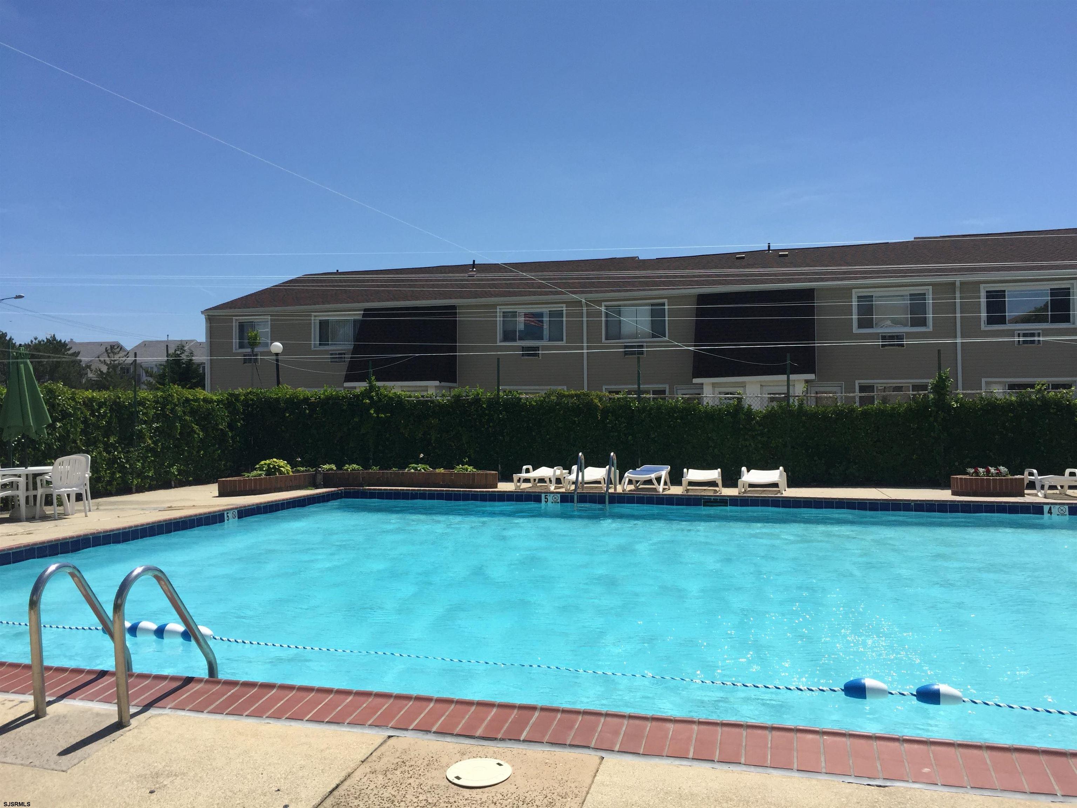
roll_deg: -1.9
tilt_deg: -0.3
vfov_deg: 48.2
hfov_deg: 61.7
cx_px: 538
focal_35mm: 29
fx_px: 902
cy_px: 404
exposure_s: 1/3597
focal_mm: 4.15
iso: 32
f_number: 2.2
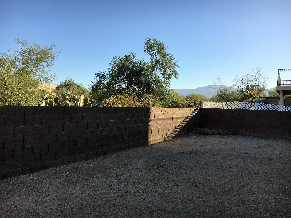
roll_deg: -1.4
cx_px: 146
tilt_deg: +0.3
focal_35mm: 29
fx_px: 244
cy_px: 109
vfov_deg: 48.2
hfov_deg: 61.7
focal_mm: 4.15
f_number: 2.2
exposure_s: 1/1054
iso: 25
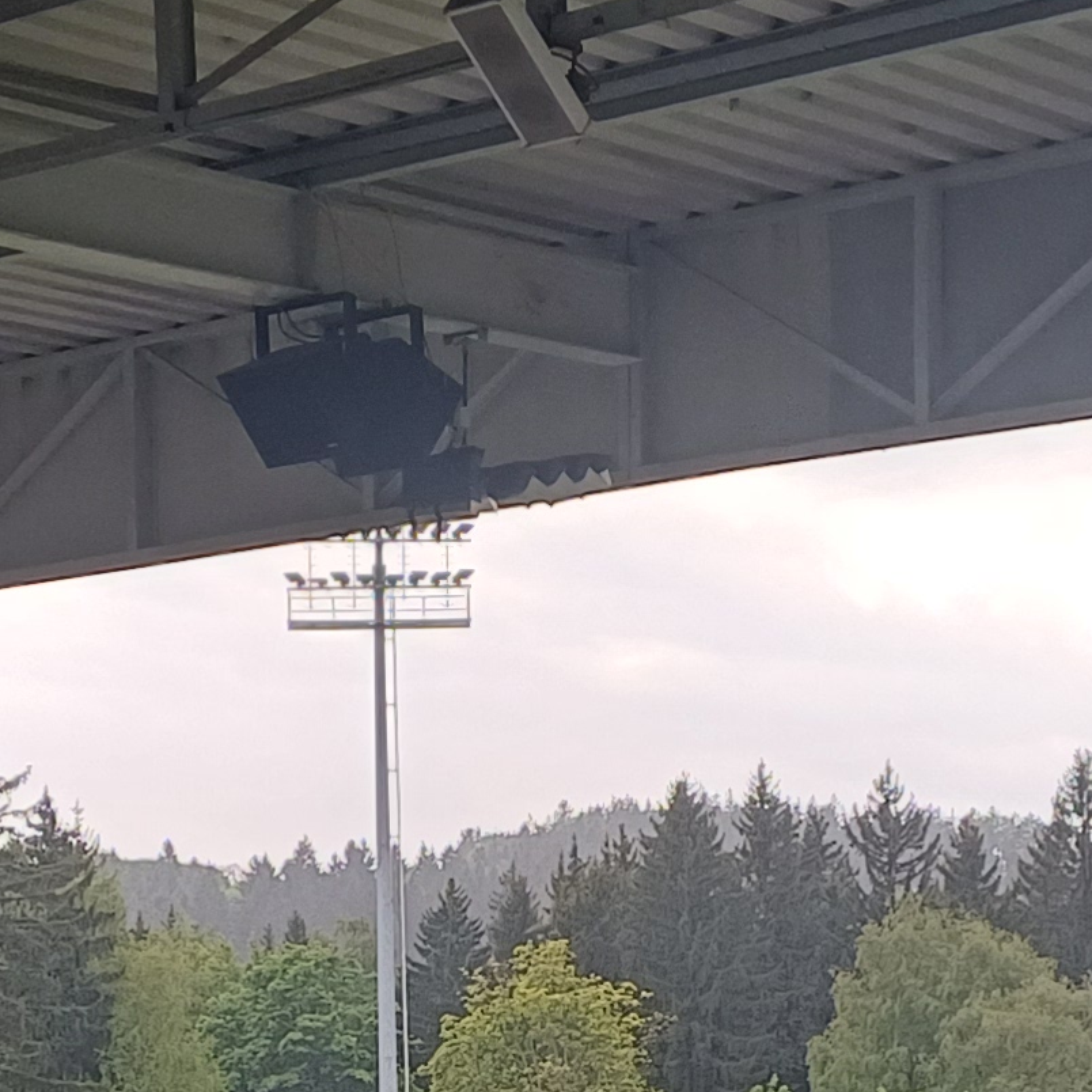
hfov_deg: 15.8
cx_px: 543
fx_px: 3926
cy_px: 1153
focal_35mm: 110
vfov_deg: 15.5
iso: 50
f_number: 1.8
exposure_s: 1/144
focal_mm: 4.65
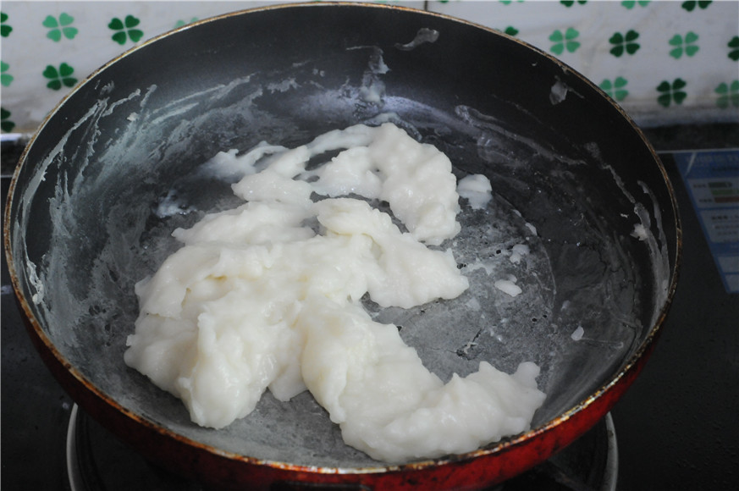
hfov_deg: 27.0
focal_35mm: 75
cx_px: 370
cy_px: 246
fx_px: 1538
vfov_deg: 18.1
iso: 1800
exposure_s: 1/15
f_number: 6.3
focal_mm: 50
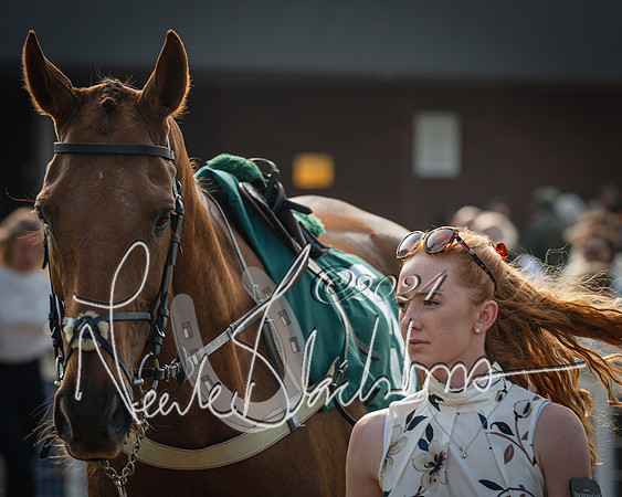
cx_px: 367
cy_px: 248
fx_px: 4186
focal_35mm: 227
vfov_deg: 6.8
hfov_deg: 8.5
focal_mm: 135
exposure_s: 1/500
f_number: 4
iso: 80
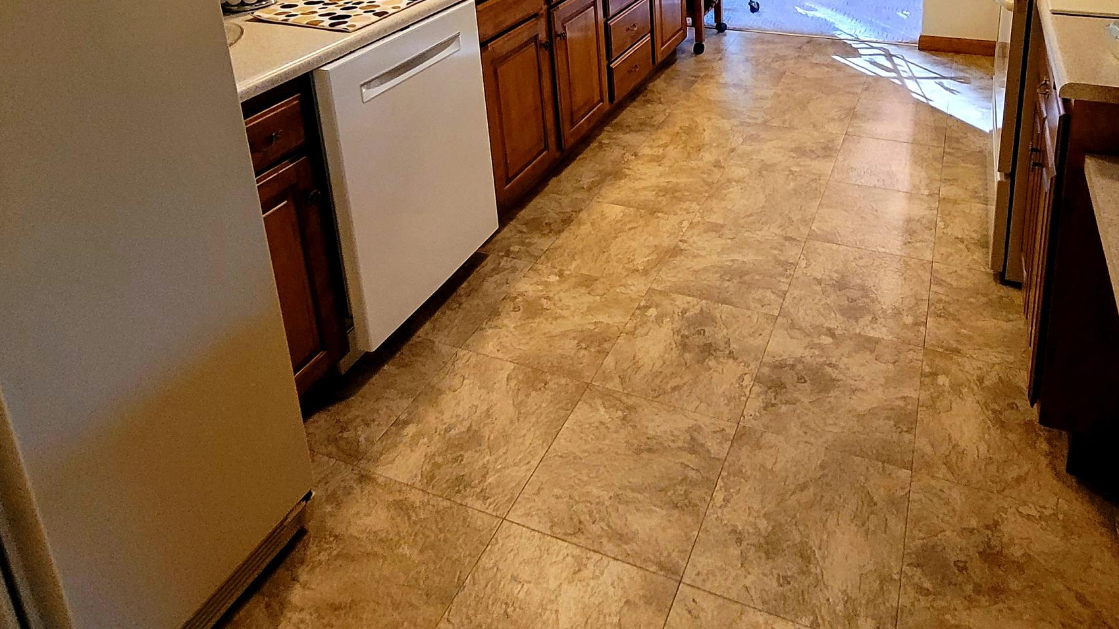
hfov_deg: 73.2
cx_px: 675
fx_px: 742
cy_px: -33
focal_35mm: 25
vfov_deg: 39.2
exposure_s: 1/59
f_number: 2.2
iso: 400
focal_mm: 1.74
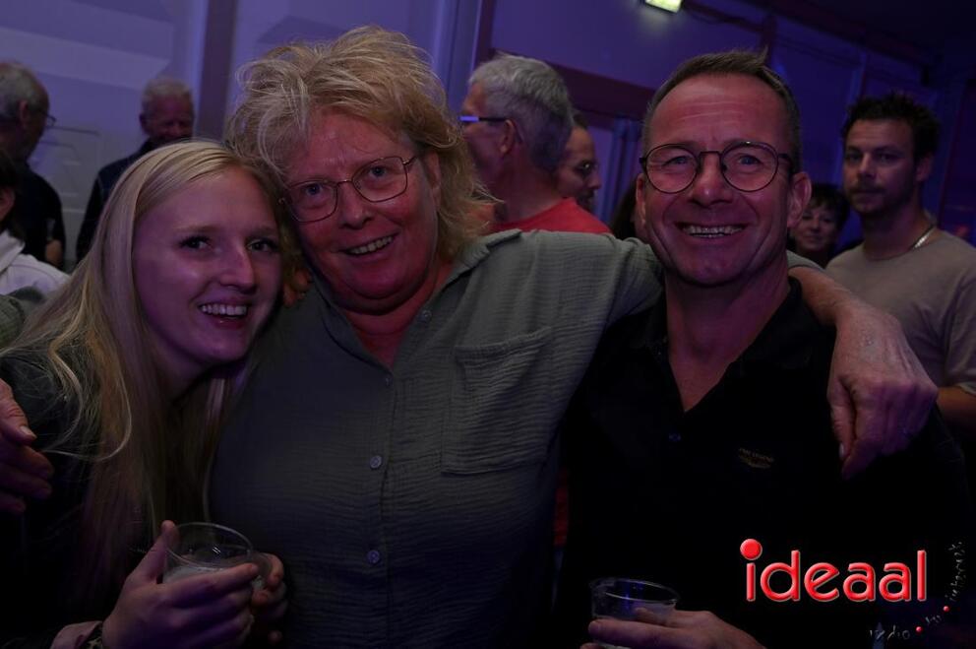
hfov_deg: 53.2
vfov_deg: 36.8
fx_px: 975
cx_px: 488
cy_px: 324
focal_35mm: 36
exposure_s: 1/60
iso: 1000
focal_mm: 36
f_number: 7.1
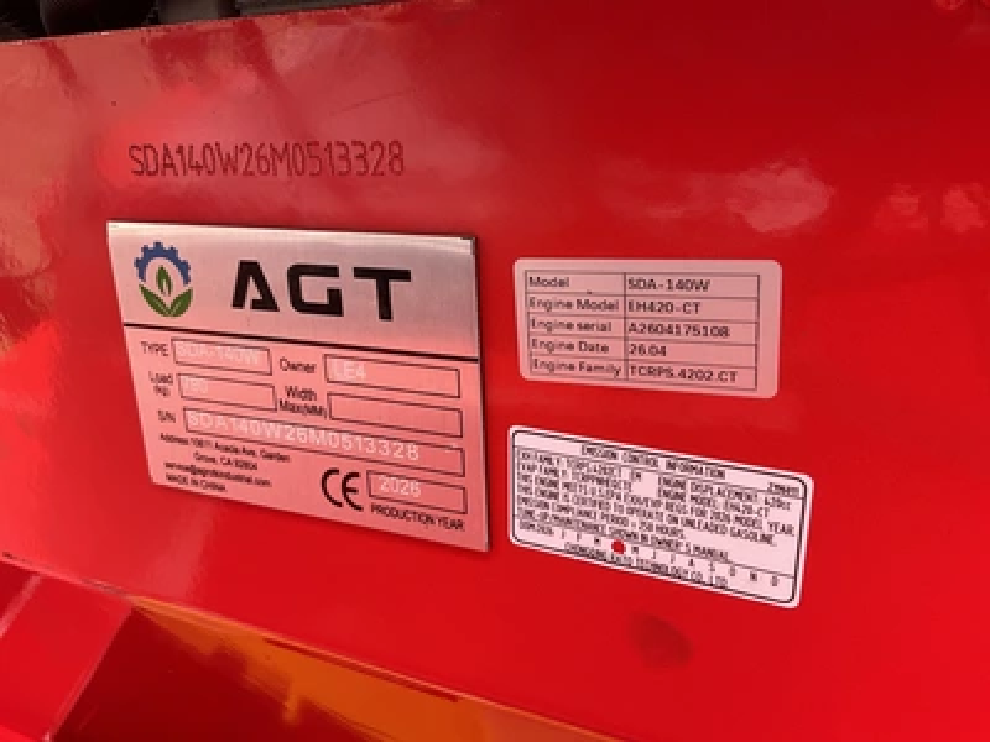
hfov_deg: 61.7
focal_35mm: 29
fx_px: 829
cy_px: 371
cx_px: 495
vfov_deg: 48.2
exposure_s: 1/122
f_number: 1.8
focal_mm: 3
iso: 20
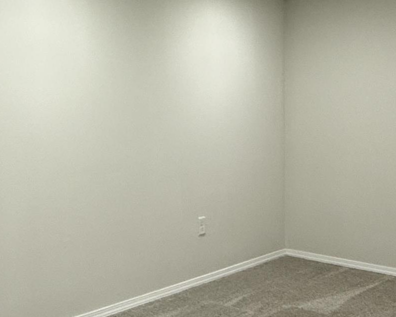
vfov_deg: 28.5
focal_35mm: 53
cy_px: 112
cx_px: 28
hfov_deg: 33.2
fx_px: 621
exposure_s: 1/120
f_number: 2.2
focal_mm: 2.22
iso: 160
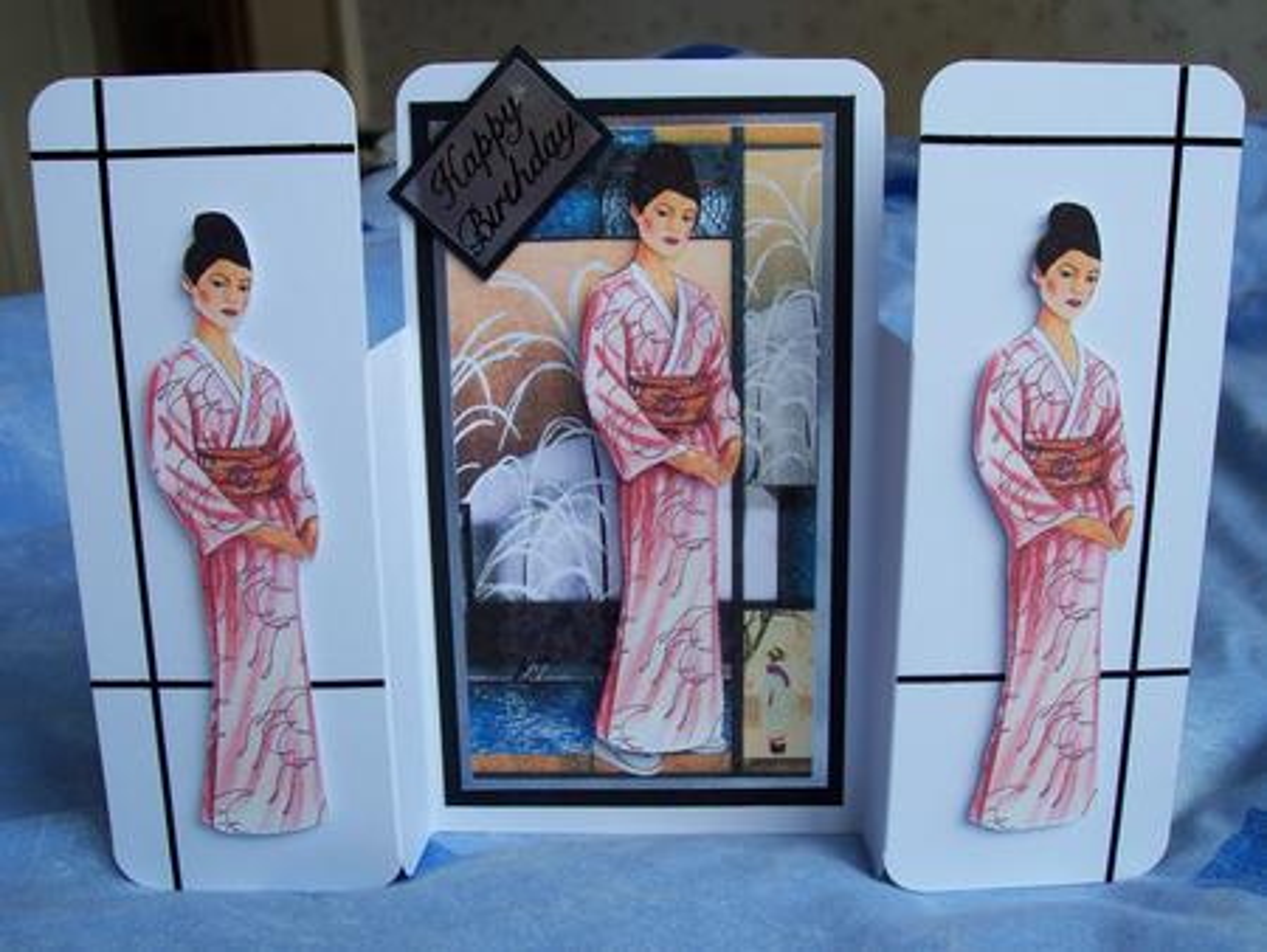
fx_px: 1538
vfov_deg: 34.4
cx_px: 634
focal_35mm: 42
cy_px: 476
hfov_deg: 44.8
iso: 80
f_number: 2.9
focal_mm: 7
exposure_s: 1/170
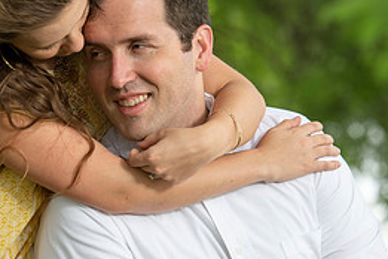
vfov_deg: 4.6
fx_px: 3233
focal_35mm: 300
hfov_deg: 6.9
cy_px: 130
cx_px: 168
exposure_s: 1/125
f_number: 5.6
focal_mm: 135
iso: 125
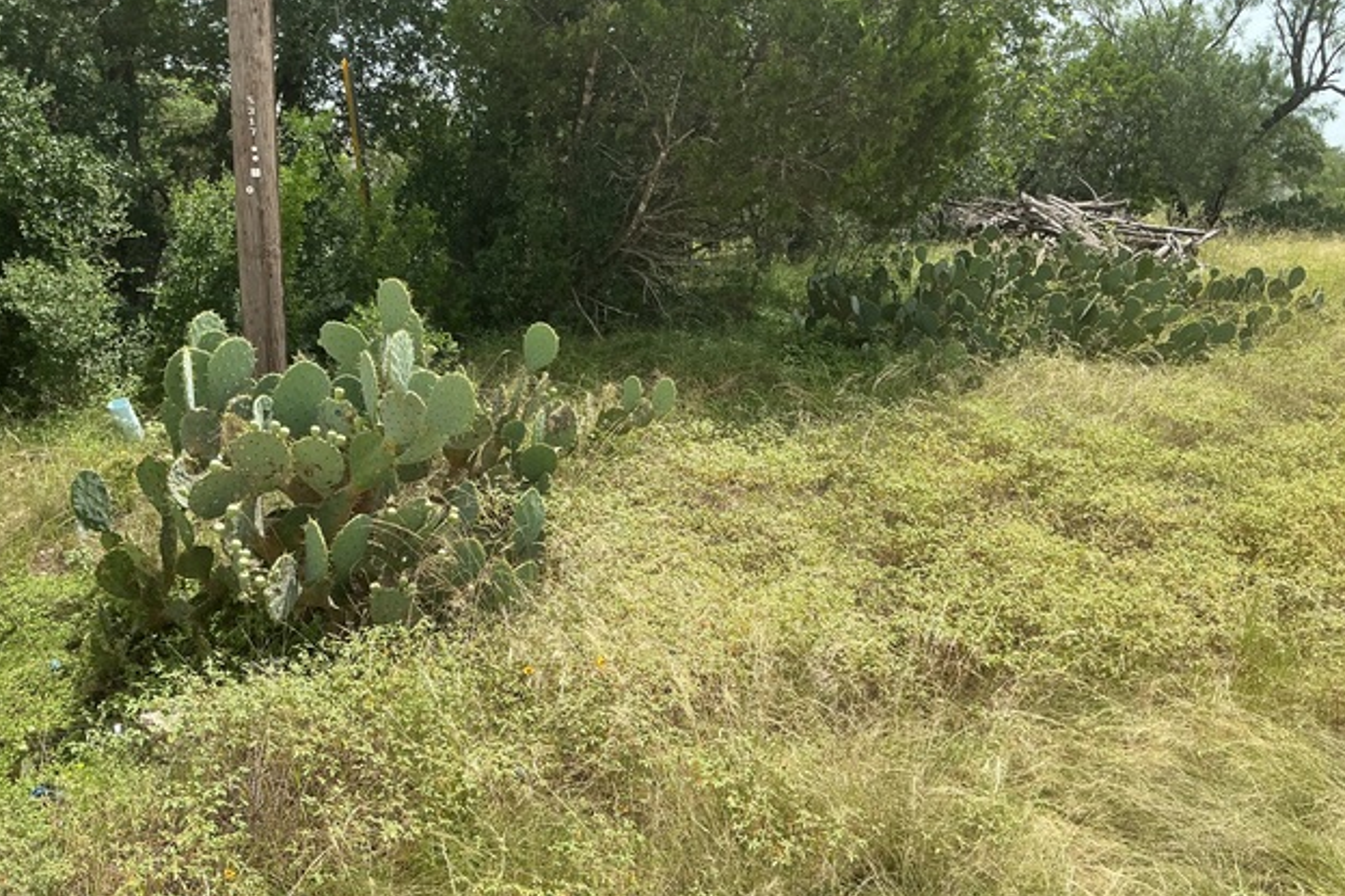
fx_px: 1158
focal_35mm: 31
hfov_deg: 60.3
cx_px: 684
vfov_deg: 42.3
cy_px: 415
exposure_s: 1/1195
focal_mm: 3
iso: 25
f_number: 1.8
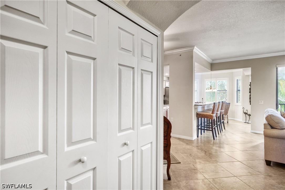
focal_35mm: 18
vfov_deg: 67.4
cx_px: 142
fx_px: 143
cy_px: 95
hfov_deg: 90.0
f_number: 7.1
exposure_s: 1/4
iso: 125
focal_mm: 18
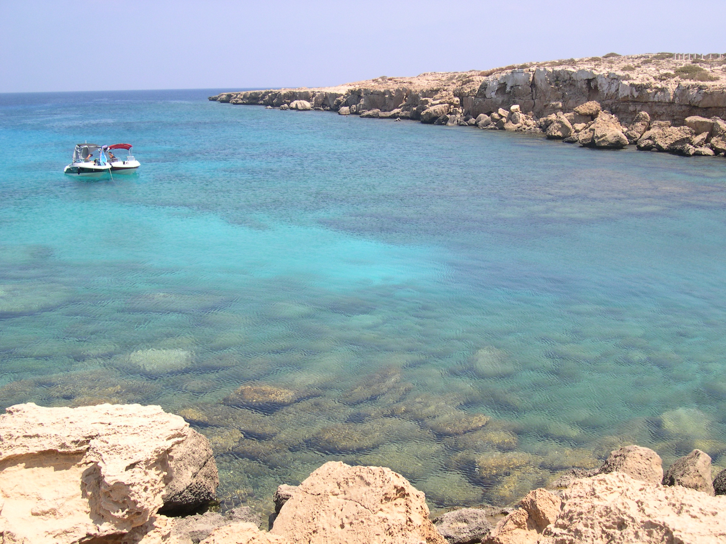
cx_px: 363
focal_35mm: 38
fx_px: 797
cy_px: 272
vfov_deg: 37.7
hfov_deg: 49.0
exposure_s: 1/138
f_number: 7.6
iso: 100
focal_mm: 8
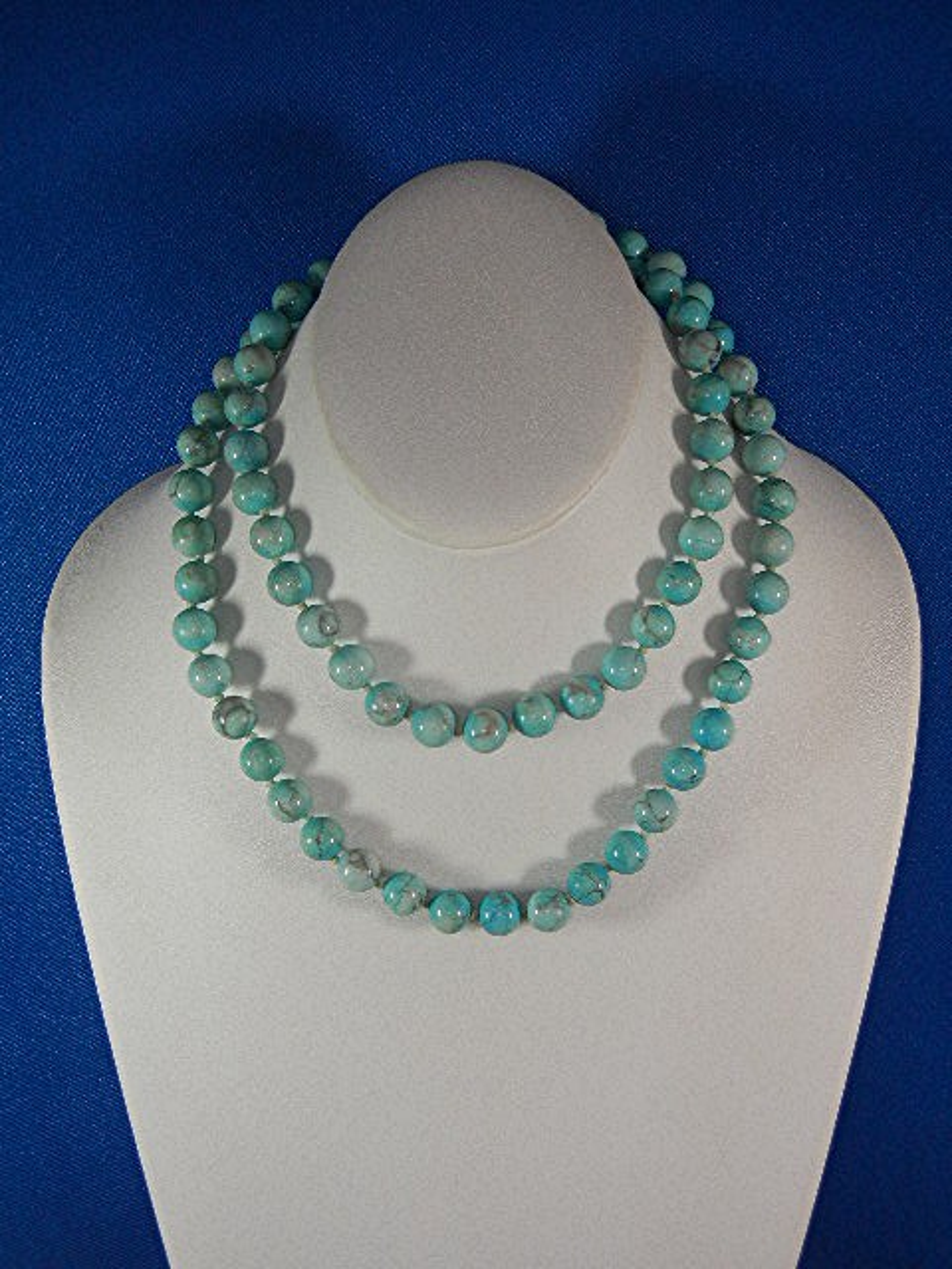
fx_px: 1650
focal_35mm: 45
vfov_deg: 42.1
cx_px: 476
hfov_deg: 32.2
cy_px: 634
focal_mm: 8.1
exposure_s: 1/71.4
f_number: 3.8
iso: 160
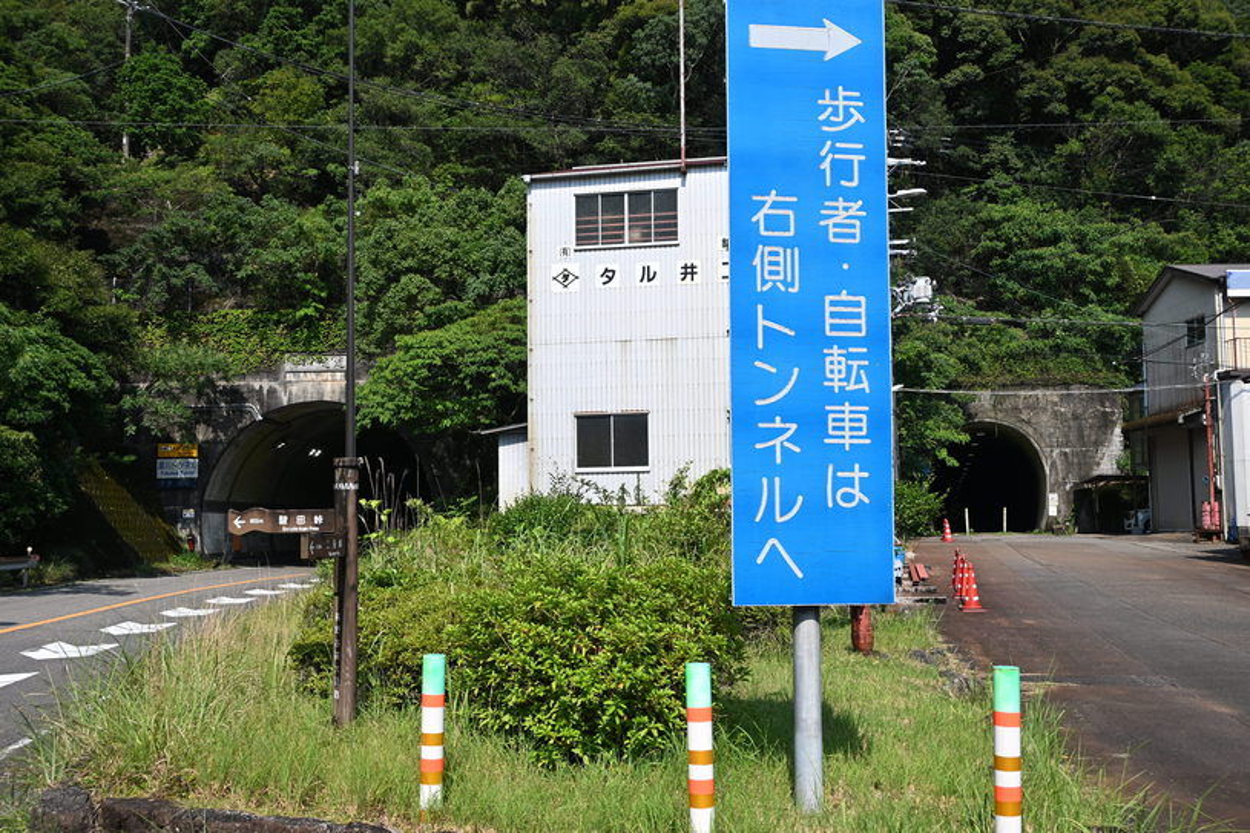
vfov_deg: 35.5
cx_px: 625
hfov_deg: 51.3
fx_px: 1302
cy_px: 416
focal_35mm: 38
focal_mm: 25
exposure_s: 1/400
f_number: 7.1
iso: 100
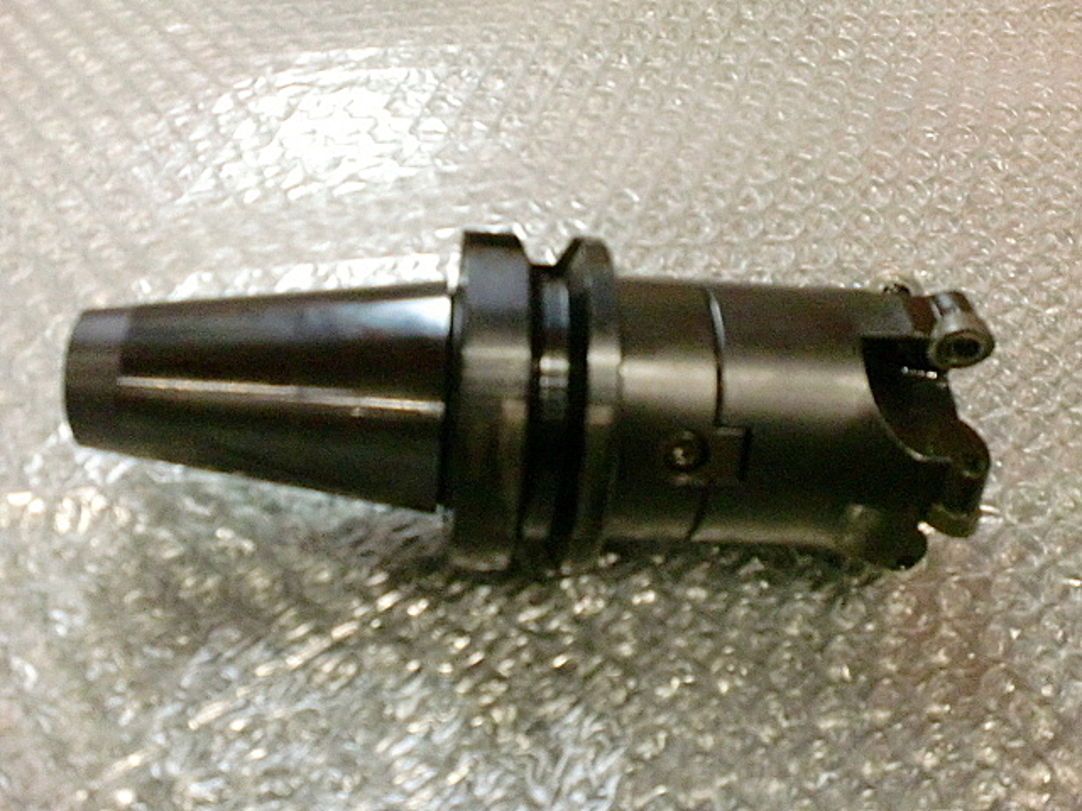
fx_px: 1094
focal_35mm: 35
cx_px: 541
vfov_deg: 40.7
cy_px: 406
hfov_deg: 52.6
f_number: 3.1
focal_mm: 6.3
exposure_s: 1/60
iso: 800
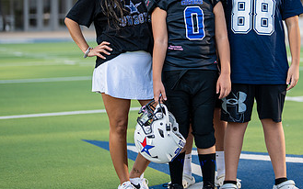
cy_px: 44
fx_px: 834
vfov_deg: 12.9
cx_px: 224
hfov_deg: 20.4
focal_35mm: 101
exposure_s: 1/2500
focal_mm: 50
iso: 100
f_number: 1.2
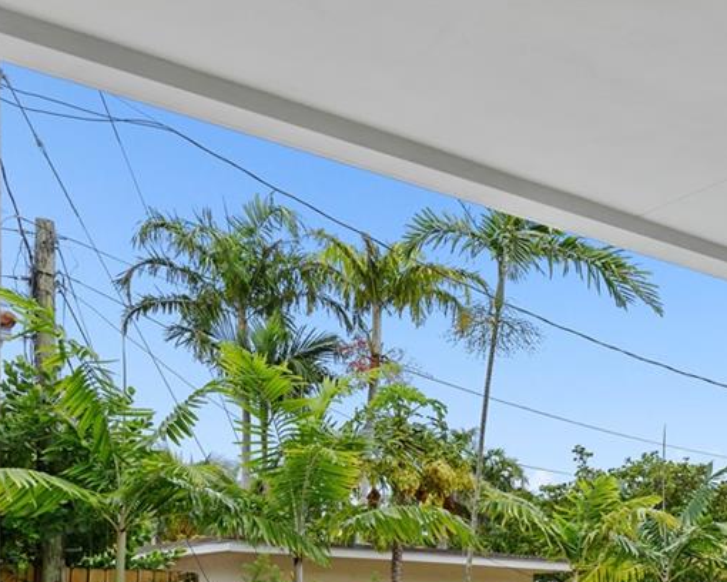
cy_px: 611
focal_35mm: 53
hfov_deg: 28.5
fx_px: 1140
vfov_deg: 26.7
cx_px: 964
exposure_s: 1/200
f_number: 8
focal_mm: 18
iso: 250
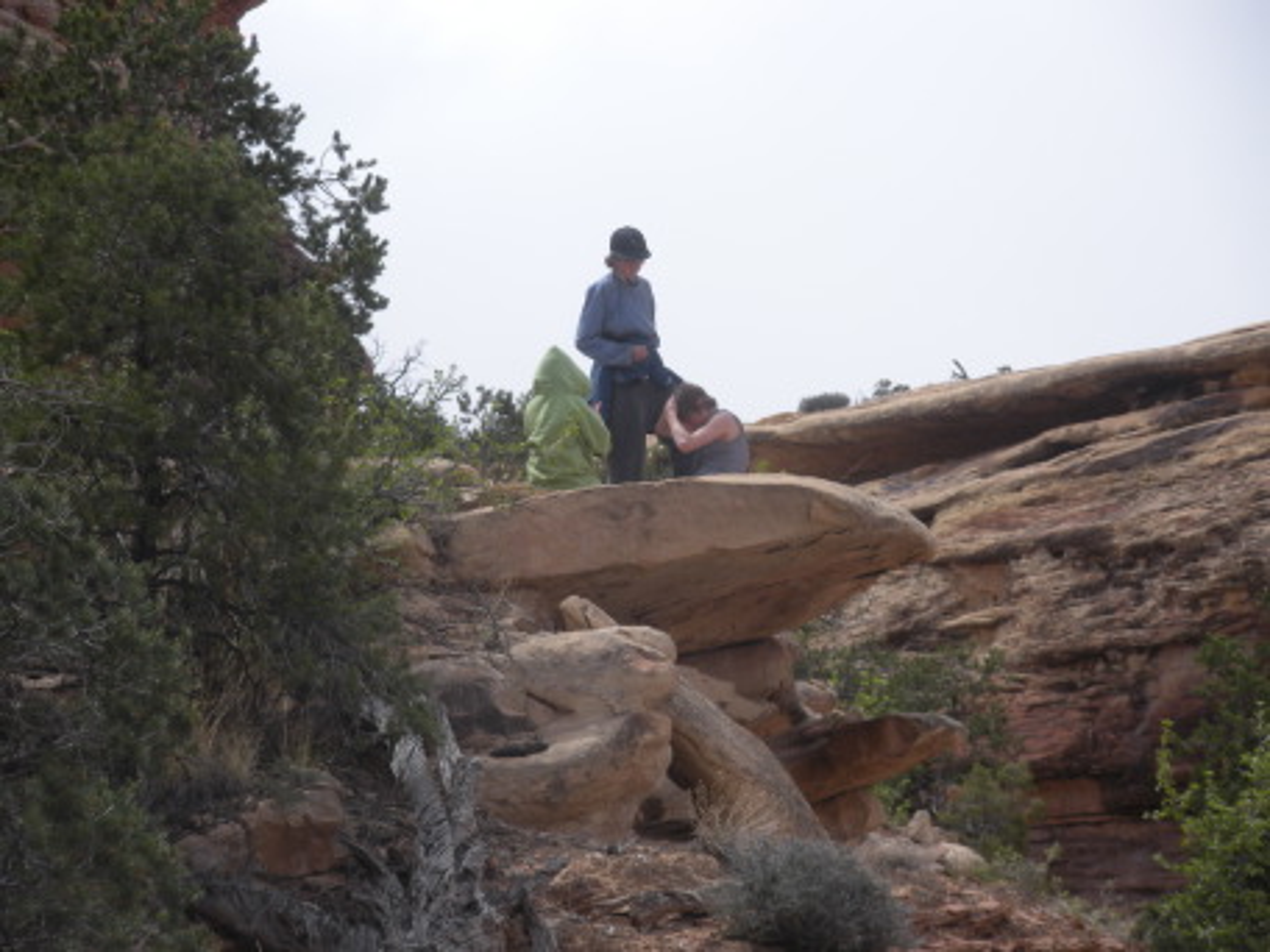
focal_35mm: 121
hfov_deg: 16.3
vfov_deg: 12.2
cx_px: 635
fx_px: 4439
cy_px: 476
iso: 64
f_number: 5.3
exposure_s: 1/355
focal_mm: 21.2
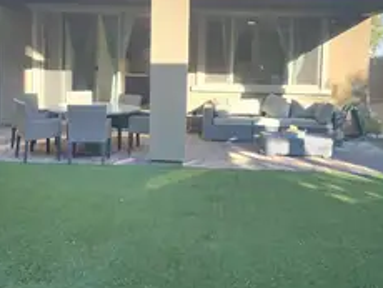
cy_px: 82
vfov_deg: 35.4
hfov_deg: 46.8
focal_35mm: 40
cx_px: 192
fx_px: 443
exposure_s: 1/180
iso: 40
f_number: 1.8
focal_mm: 5.54
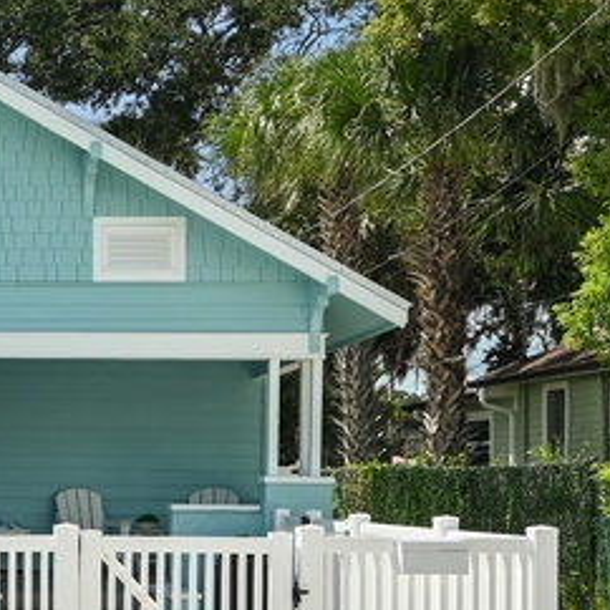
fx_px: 1183
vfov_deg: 28.8
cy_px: 388
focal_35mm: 59
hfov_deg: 25.7
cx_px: -132
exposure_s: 1/125
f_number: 11
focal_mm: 22.5
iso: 200
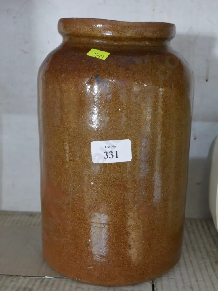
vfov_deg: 39.7
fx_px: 403
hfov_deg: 30.3
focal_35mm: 48
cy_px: 146
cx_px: 109
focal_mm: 24
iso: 3200
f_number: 5.2
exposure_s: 1/50
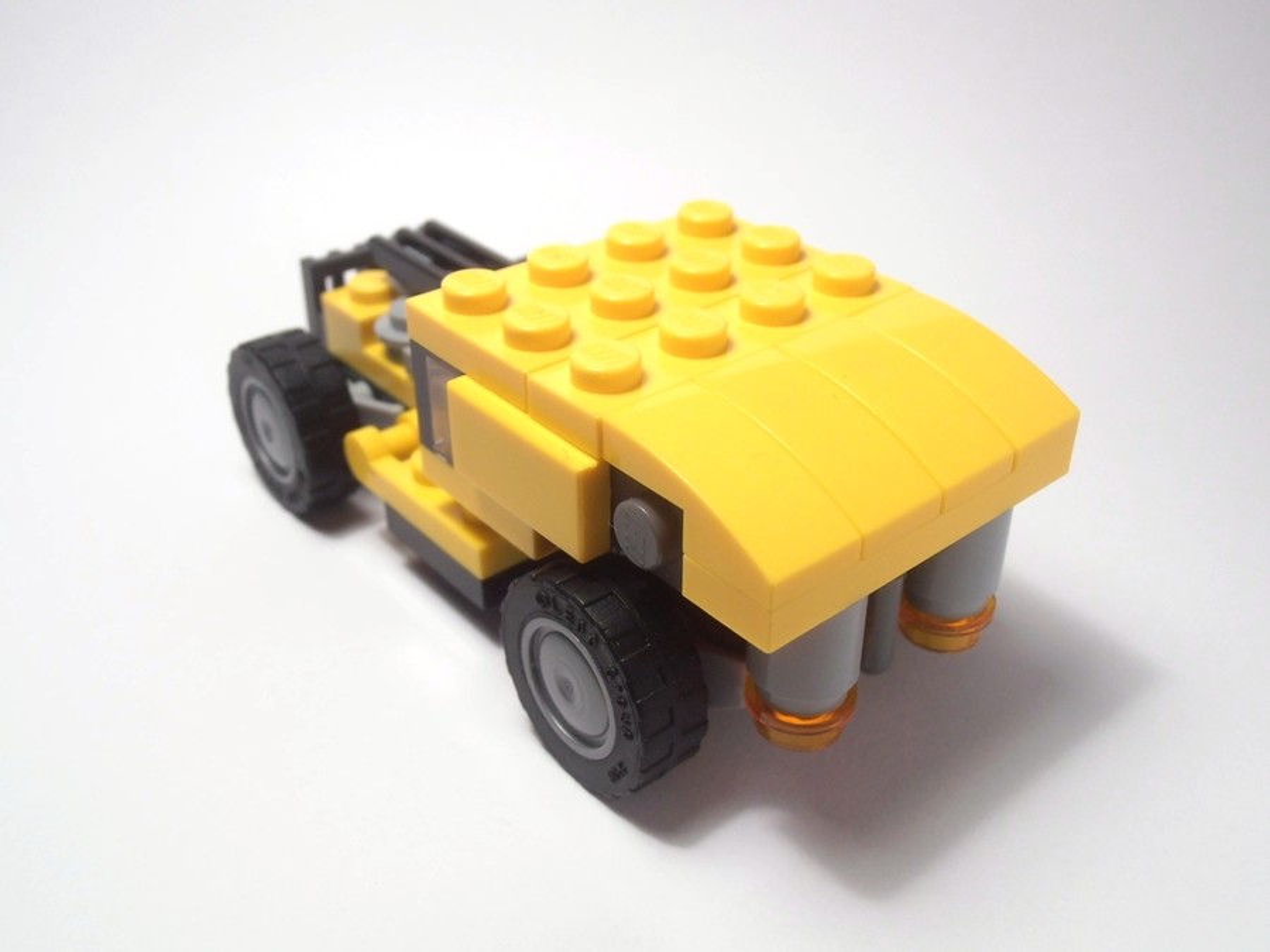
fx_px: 1357
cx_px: 635
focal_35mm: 37
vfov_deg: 38.7
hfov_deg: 50.1
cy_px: 476
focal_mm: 6.61
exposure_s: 1/60
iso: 80
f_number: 3.9
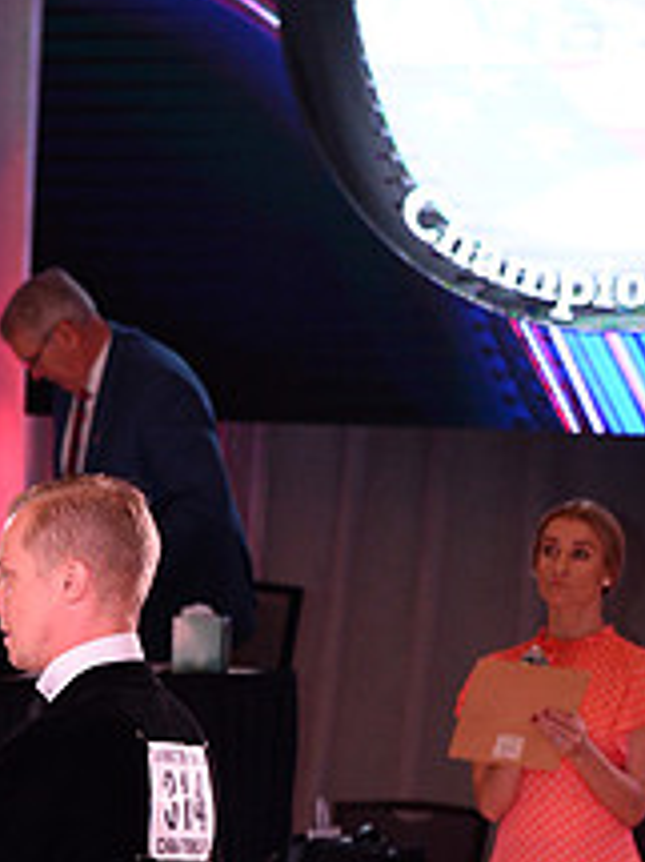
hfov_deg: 4.8
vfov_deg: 6.3
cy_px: 1131
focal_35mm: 311
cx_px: -110
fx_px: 7734
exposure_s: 1/250
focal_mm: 120
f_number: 6.3
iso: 2500
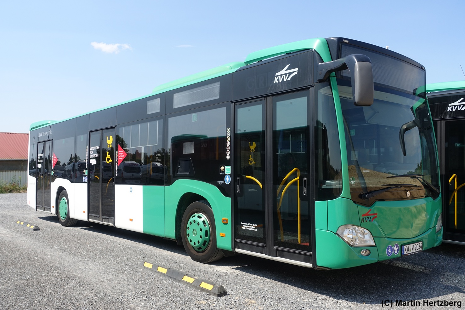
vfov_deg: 41.1
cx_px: 232
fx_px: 413
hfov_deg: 58.7
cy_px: 155
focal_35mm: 32
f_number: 5.6
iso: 125
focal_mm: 11.56
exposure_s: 1/400
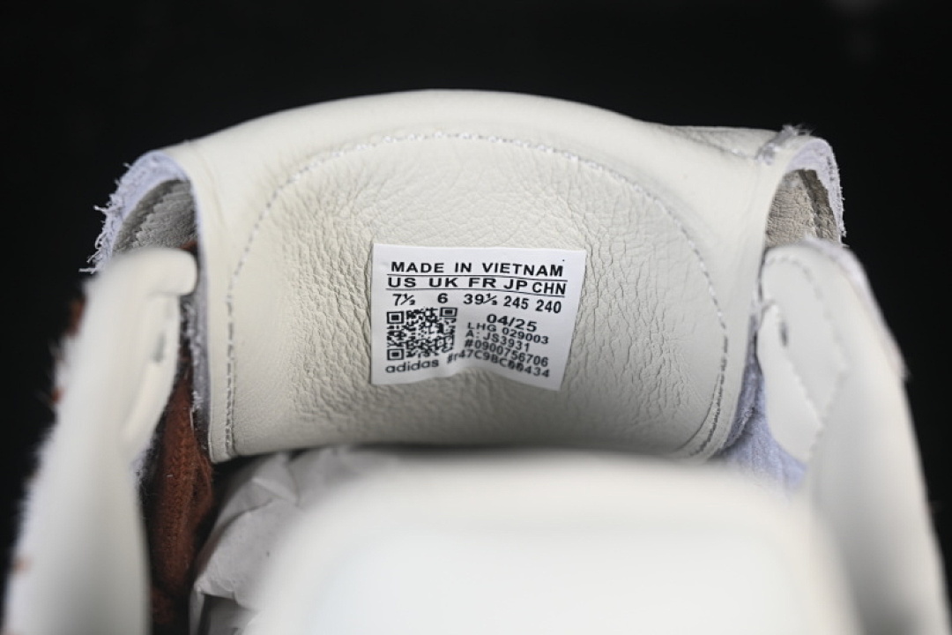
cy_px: 318
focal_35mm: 75
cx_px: 476
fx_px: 1983
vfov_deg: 18.2
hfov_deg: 27.0
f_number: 7.1
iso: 160
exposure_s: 1/80
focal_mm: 50
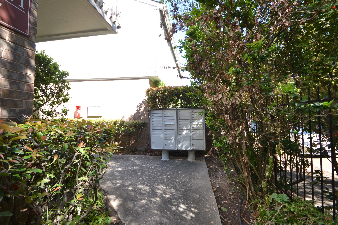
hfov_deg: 100.4
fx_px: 141
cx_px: 169
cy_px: 112
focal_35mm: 15
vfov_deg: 77.3
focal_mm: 10
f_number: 5.6
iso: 220
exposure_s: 1/125
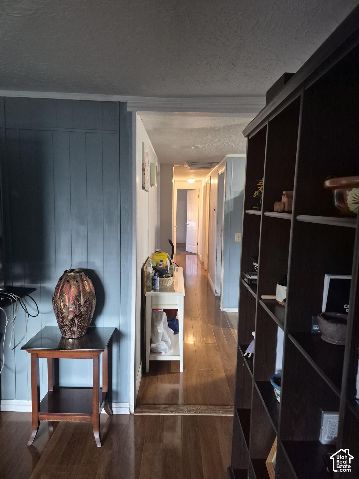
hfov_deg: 58.9
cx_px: 180
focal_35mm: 23
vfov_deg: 73.9
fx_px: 318
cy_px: 240
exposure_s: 1/120
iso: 1250
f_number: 1.8
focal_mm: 5.4
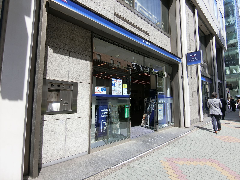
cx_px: 120
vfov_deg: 68.7
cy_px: 90
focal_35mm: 19
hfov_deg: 84.7
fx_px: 132
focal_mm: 4.06
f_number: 2.7
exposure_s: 1/1000
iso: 80
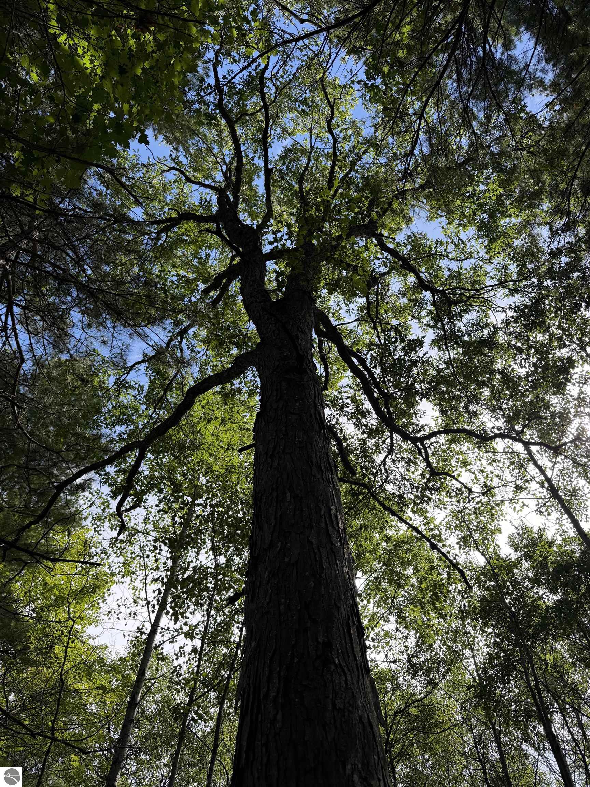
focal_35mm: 24
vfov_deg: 71.6
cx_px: 295
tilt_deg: +60.7
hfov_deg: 56.8
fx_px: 545
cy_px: 394
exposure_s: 1/1522
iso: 100
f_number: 1.78
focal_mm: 6.76
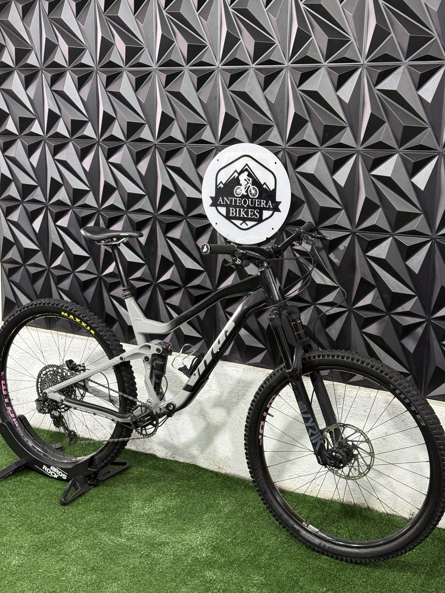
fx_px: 823
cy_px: 296
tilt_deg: -11.6
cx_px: 222
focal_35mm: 48
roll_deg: -1.0
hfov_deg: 30.3
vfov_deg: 39.7
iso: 160
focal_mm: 6.76
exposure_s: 1/60
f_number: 1.78
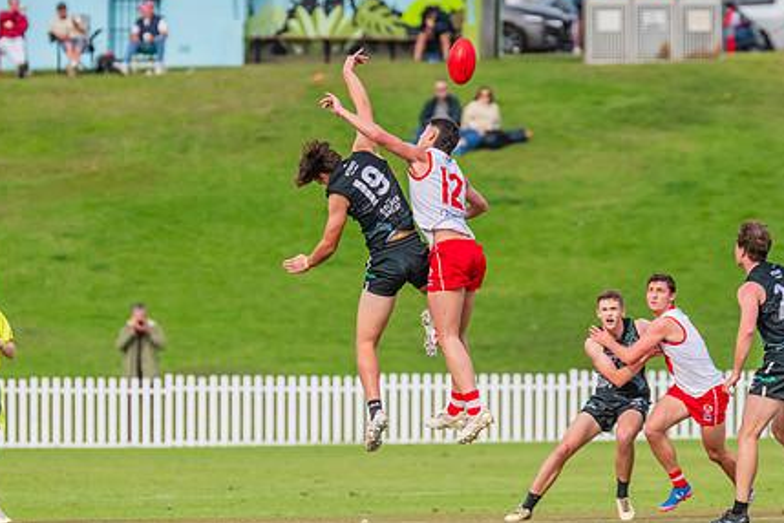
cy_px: 175
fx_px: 12913
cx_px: 407
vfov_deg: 2.3
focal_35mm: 593
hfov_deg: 3.5
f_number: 7.1
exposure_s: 1/1600
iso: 800
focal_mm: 420
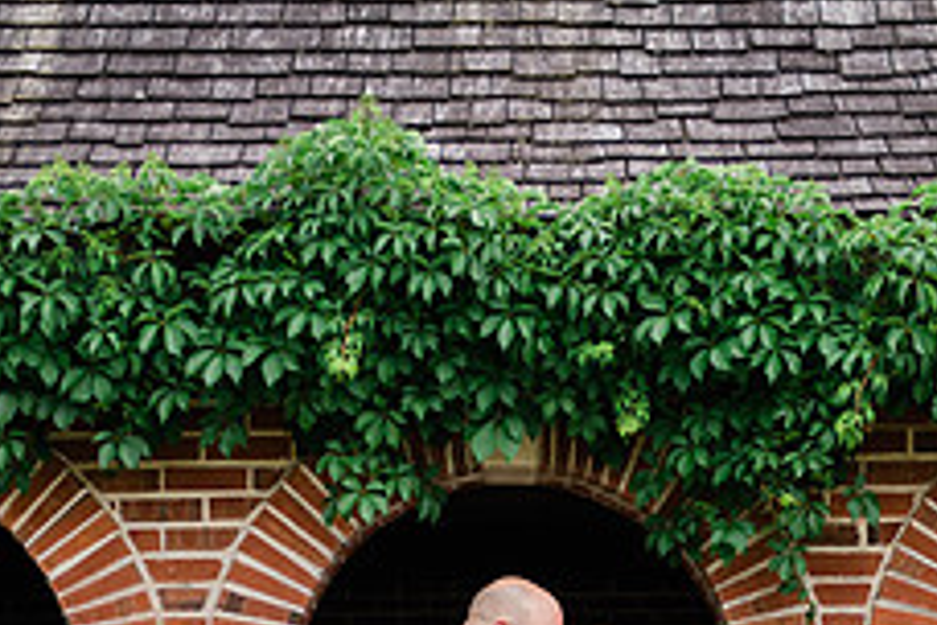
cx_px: 493
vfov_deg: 10.6
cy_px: 771
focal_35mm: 127
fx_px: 3305
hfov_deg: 16.1
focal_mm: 50
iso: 200
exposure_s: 1/160
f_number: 2.8
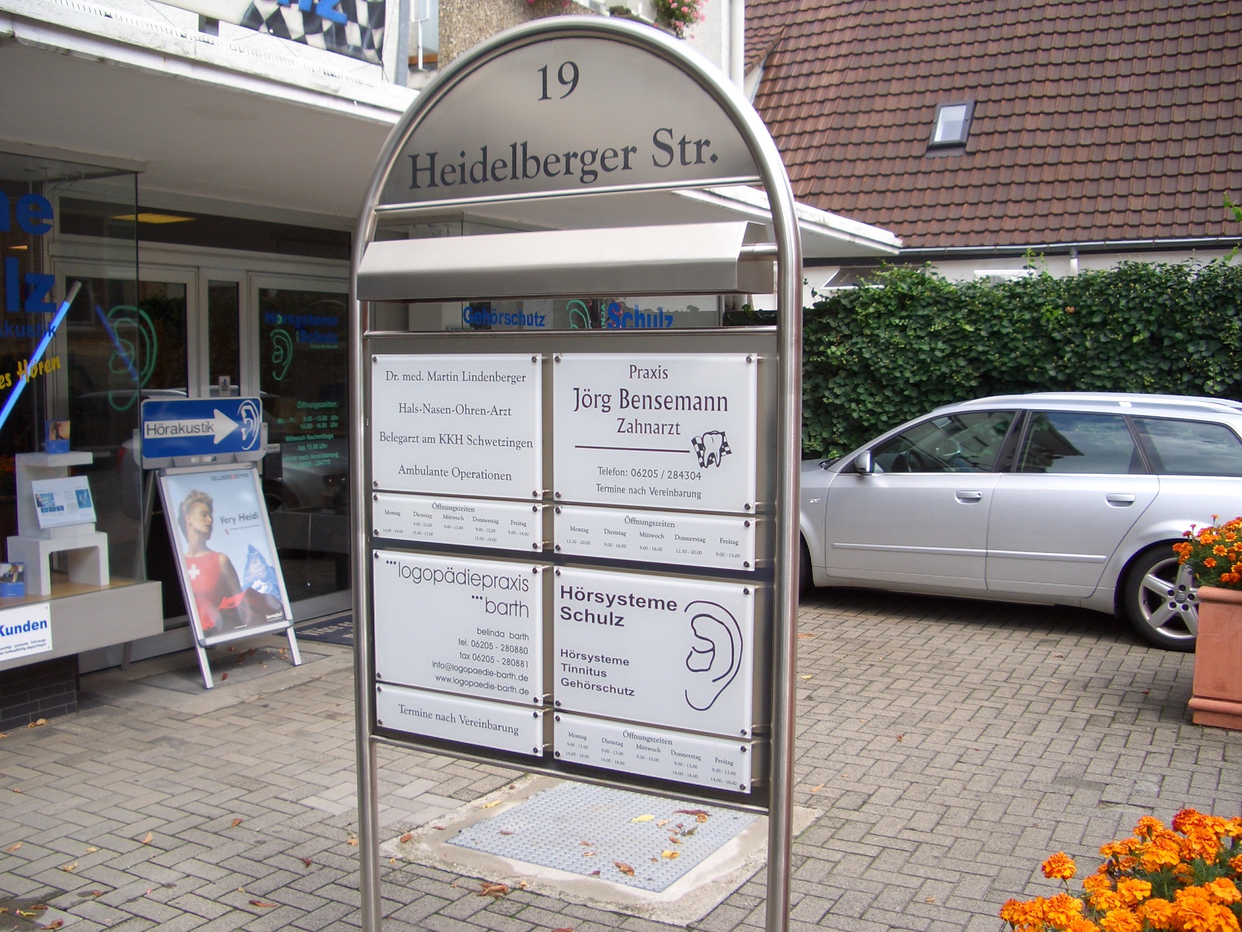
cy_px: 466
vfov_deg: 40.7
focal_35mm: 35
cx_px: 621
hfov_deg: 52.6
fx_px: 1256
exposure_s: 1/400
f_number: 2.6
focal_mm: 5.8
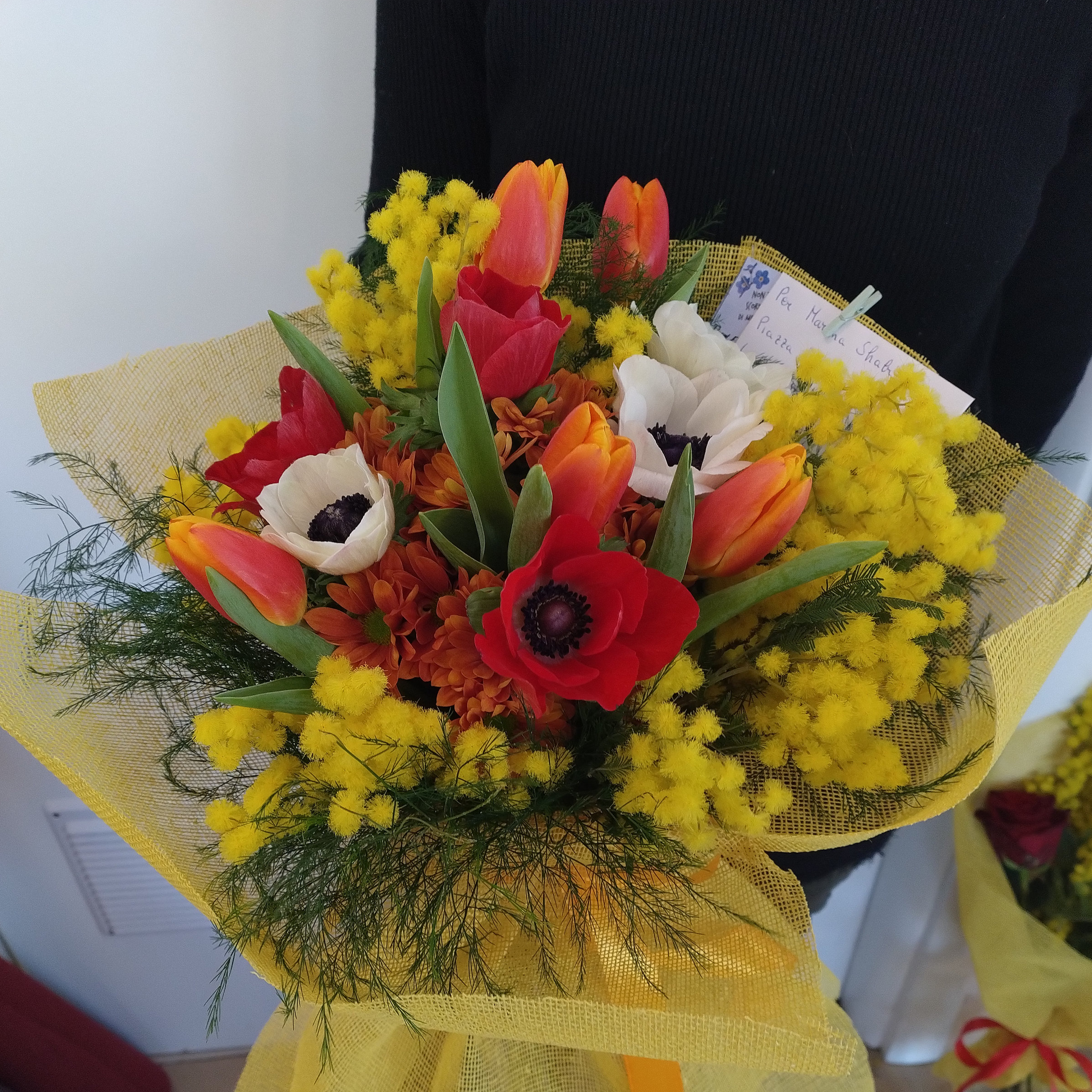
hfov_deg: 54.0
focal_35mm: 30
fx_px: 1071
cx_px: 544
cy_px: 739
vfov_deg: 52.9
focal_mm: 4.71
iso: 525
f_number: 1.7
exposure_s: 1/40
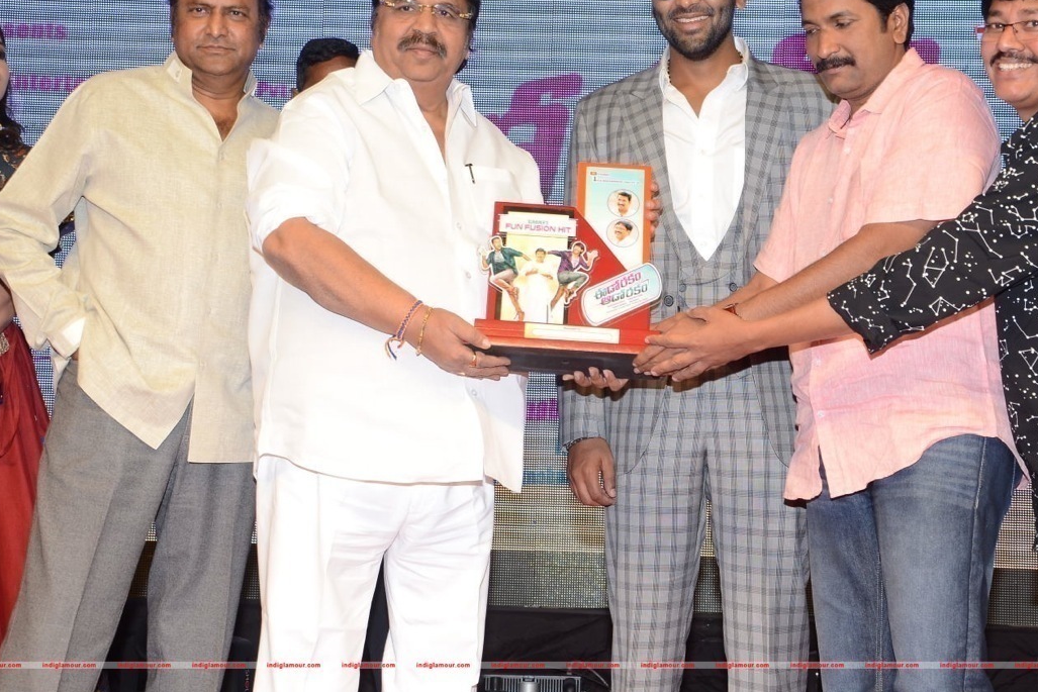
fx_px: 2076
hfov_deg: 28.0
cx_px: 592
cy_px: 309
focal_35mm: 72
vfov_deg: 18.9
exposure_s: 1/125
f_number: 5.6
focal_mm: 38
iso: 320
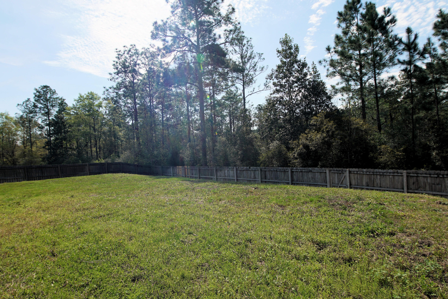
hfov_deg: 90.0
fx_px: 224
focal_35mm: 18
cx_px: 224
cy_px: 150
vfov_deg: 67.4
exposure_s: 1/320
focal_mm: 12
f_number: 8
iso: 100
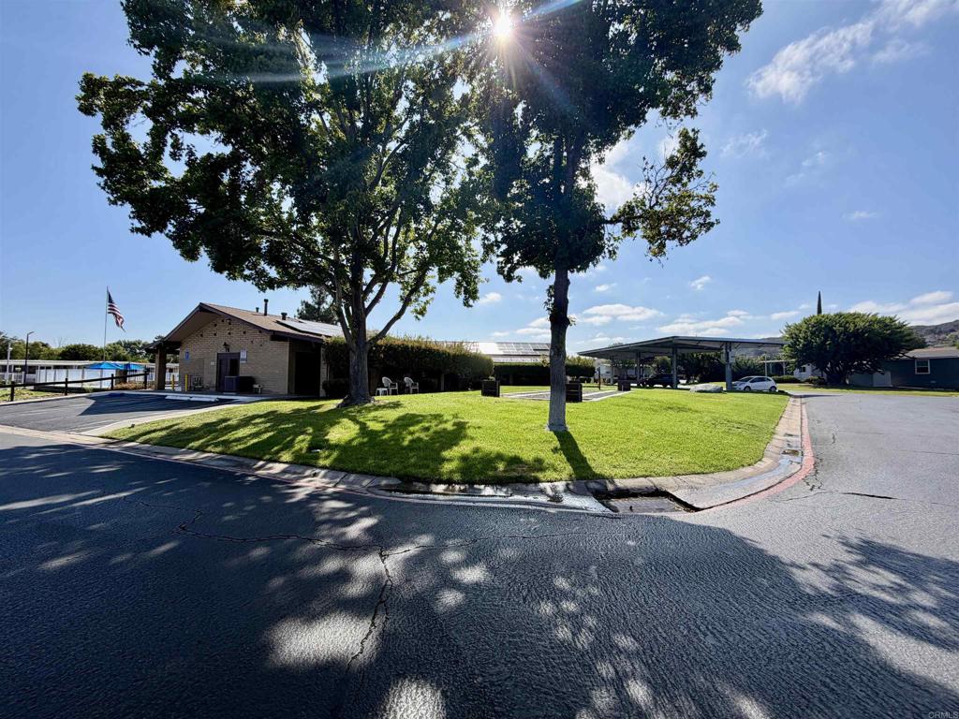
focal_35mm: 14
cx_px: 480
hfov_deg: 102.1
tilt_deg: +2.5
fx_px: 388
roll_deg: -0.5
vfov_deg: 85.7
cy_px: 360
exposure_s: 1/1001
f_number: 2.2
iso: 20
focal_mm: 2.22
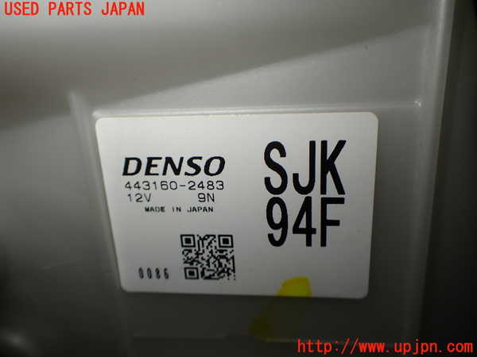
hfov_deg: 60.0
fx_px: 413
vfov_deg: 46.8
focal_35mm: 30
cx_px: 238
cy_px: 178
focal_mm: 5.4
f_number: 2.3
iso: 100
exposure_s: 1/160
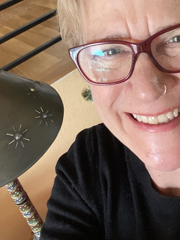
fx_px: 326
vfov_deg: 39.7
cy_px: 70
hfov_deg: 30.9
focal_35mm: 47
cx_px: 91
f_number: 2.2
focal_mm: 2.71
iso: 320
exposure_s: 1/60
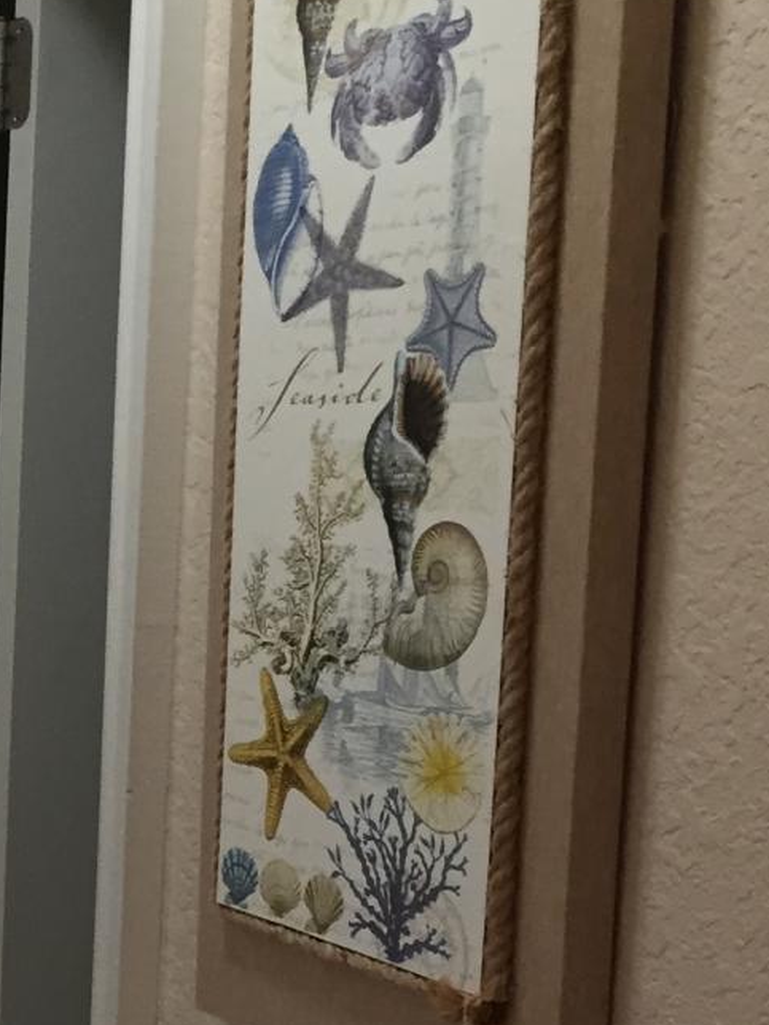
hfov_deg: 15.2
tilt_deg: -13.5
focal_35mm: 90
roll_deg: +0.2
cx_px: -369
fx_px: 2666
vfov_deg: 21.1
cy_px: 1009
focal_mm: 4.15
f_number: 2.2
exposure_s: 1/30
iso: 100
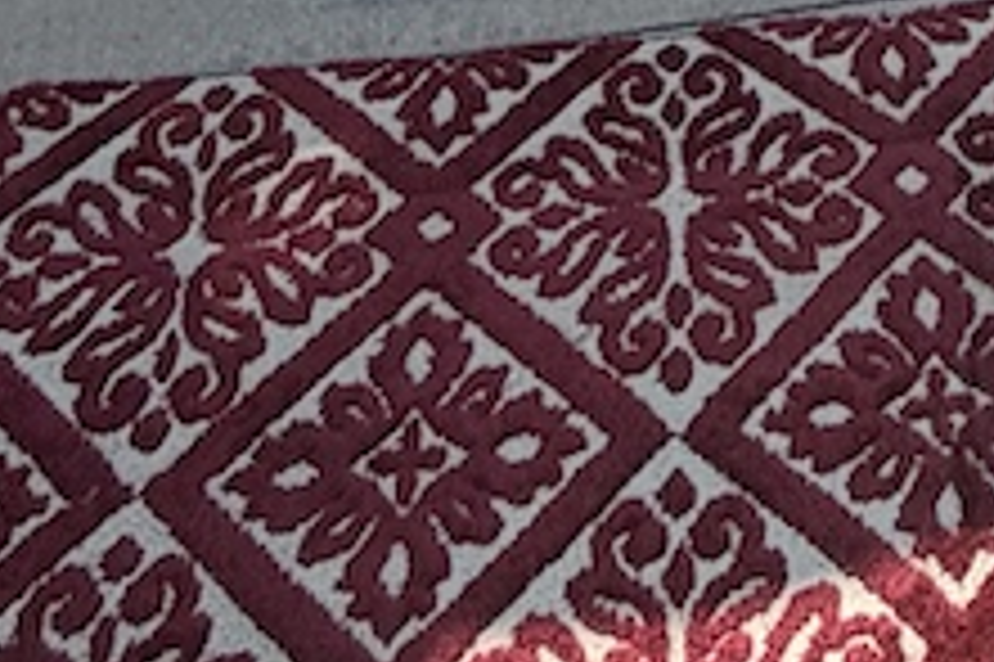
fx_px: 2428
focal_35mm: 88
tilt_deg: -3.8
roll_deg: +0.4
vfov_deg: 9.6
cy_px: -1587
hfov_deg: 22.5
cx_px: 918
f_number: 2.2
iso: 32
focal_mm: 2.22
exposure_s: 1/770
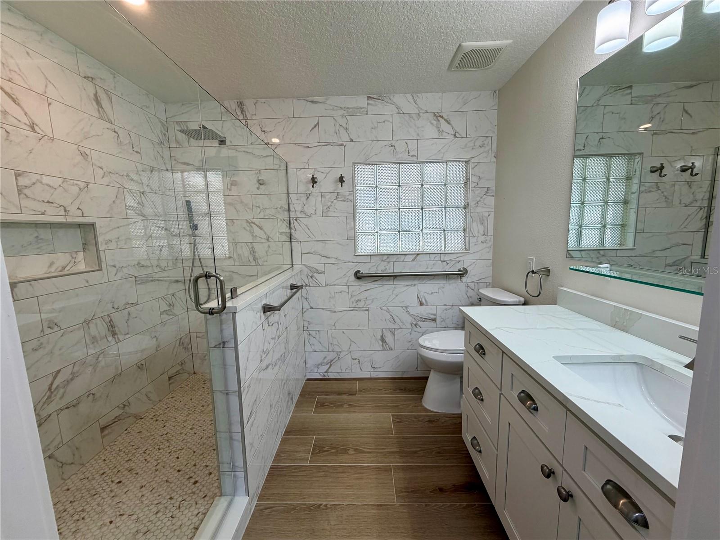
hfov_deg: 102.1
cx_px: 360
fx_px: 291
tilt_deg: -8.5
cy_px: 270
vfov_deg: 85.7
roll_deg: +1.0
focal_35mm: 14
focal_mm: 2.22
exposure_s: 1/120
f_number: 2.2
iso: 100
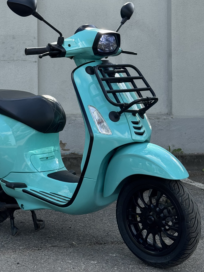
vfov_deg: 26.3
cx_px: 76
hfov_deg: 19.9
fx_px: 581
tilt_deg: +1.6
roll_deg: +0.2
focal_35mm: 74
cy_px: 105
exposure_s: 1/1637
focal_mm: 6.76
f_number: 1.78
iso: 64
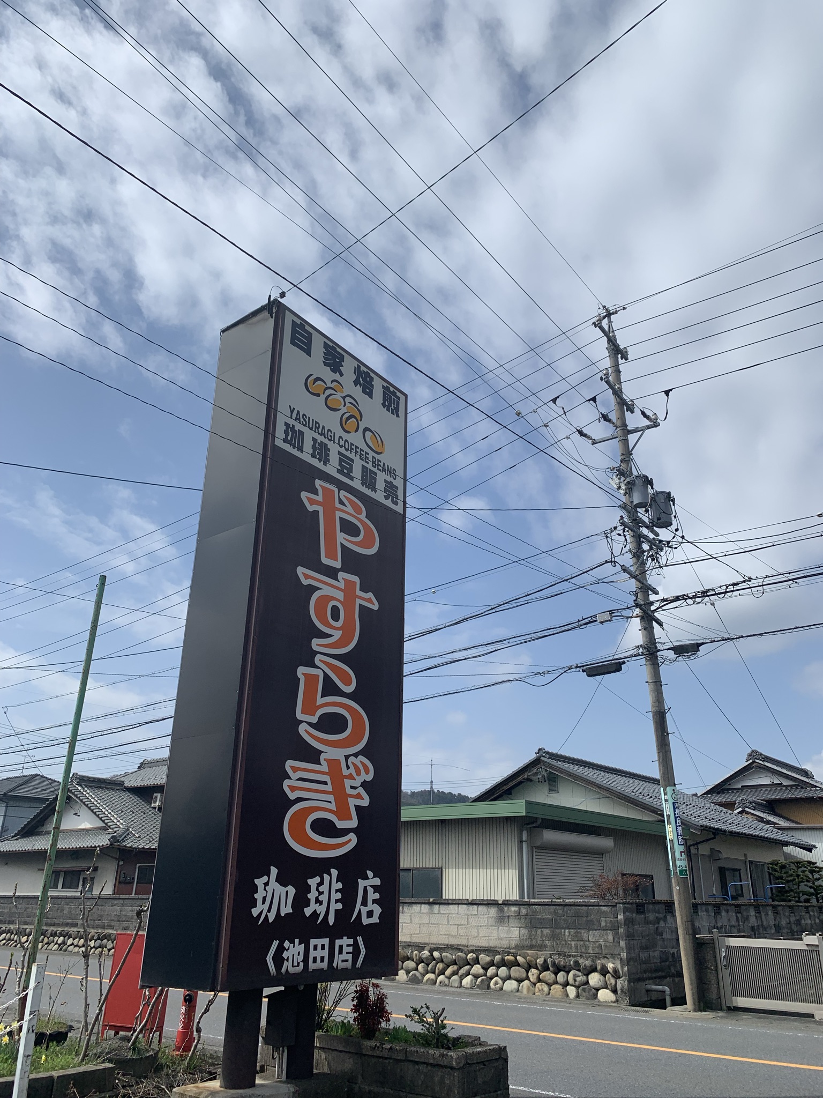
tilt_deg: +24.6
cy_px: 549
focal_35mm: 26
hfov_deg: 53.1
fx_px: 824
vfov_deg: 67.3
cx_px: 412
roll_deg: -1.1
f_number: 1.8
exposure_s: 1/4464
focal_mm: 4.25
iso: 25
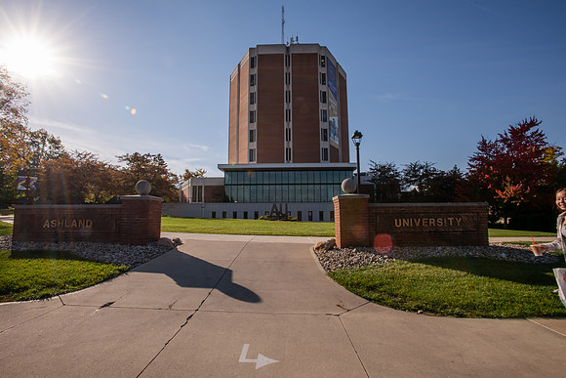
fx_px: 267
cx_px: 283
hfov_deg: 93.3
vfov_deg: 70.5
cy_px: 189
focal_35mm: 17
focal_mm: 17
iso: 250
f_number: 22
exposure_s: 1/160
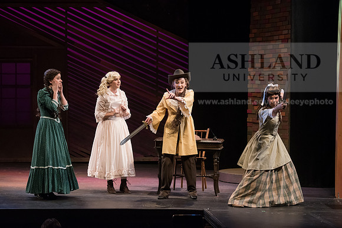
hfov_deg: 18.6
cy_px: 114
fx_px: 1045
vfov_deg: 12.5
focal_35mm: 110
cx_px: 171
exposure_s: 1/400
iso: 5000
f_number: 4.5
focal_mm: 110
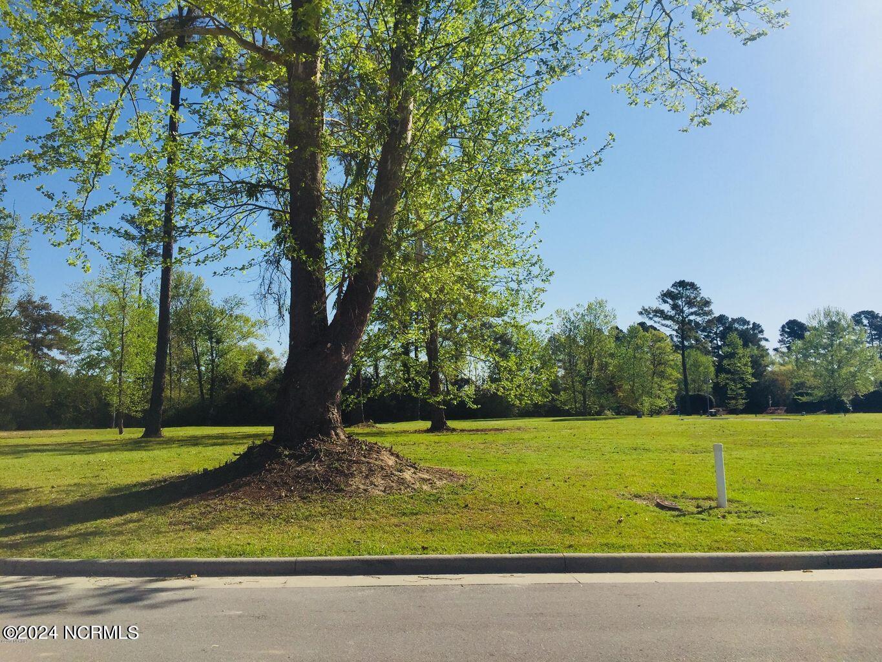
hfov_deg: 61.7
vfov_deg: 48.2
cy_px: 331
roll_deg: +0.5
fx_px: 739
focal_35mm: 29
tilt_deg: +6.5
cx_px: 441
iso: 32
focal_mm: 4.15
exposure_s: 1/3597
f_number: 2.2
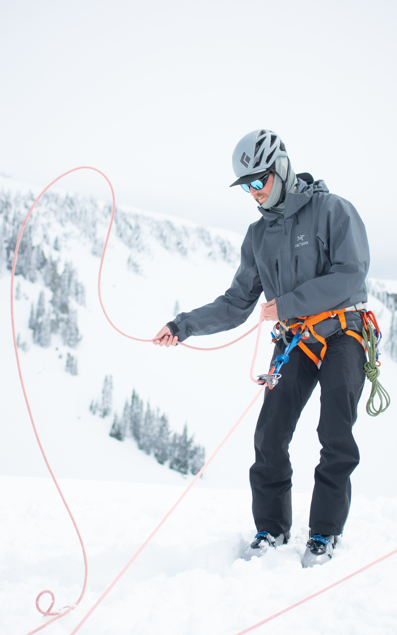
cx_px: 213
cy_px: 319
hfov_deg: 12.1
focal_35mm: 108
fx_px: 1869
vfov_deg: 19.3
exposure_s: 1/800
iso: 100
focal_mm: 70
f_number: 4.5
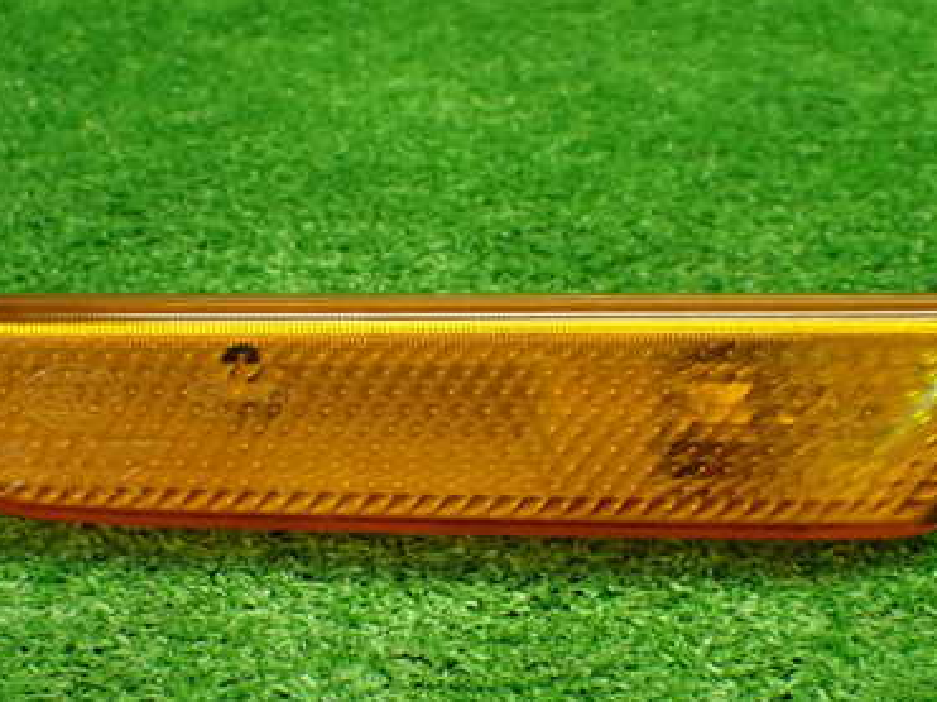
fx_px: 2057
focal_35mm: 76
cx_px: 500
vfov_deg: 19.3
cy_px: 457
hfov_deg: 25.7
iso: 800
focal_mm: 8.4
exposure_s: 1/100
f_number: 3.1
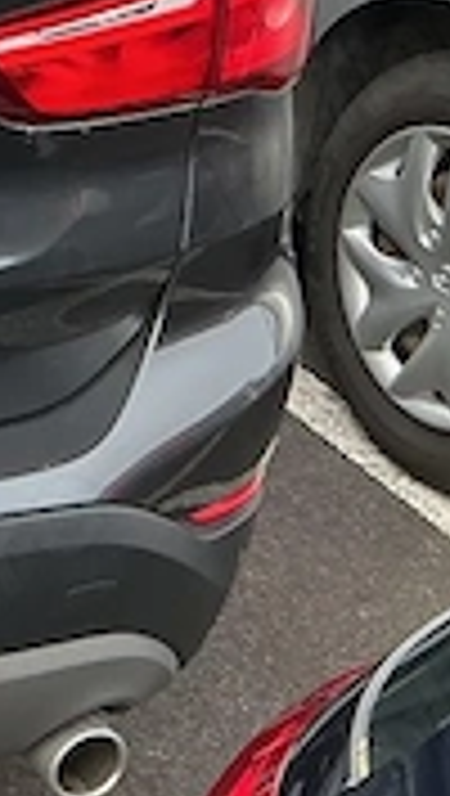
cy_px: 22
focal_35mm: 107
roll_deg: -2.4
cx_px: -639
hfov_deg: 9.9
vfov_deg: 19.5
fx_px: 2262
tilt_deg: -16.1
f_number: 1.8
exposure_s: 1/305
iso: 25
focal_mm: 3
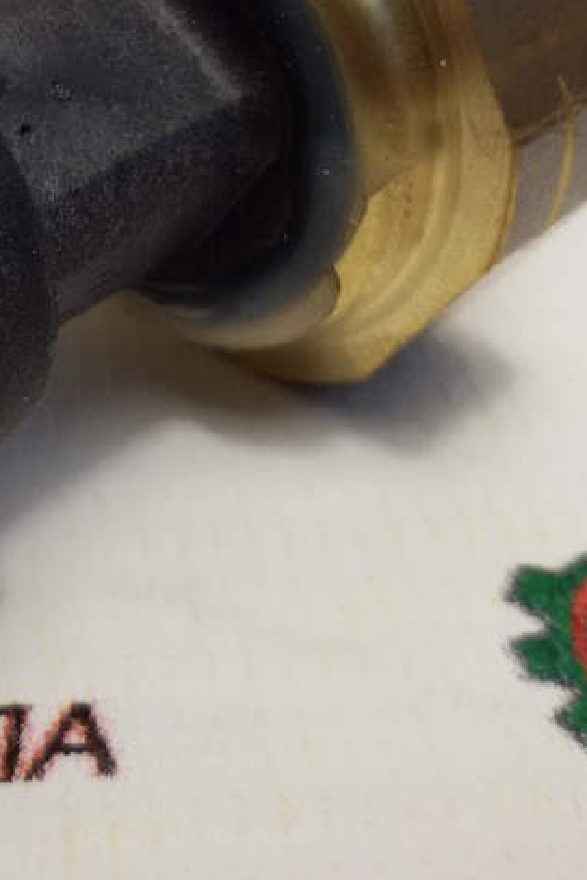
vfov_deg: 29.1
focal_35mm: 68
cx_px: 9
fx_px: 1663
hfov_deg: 19.5
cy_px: 188
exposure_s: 1/50
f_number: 2.4
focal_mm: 2.93
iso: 50
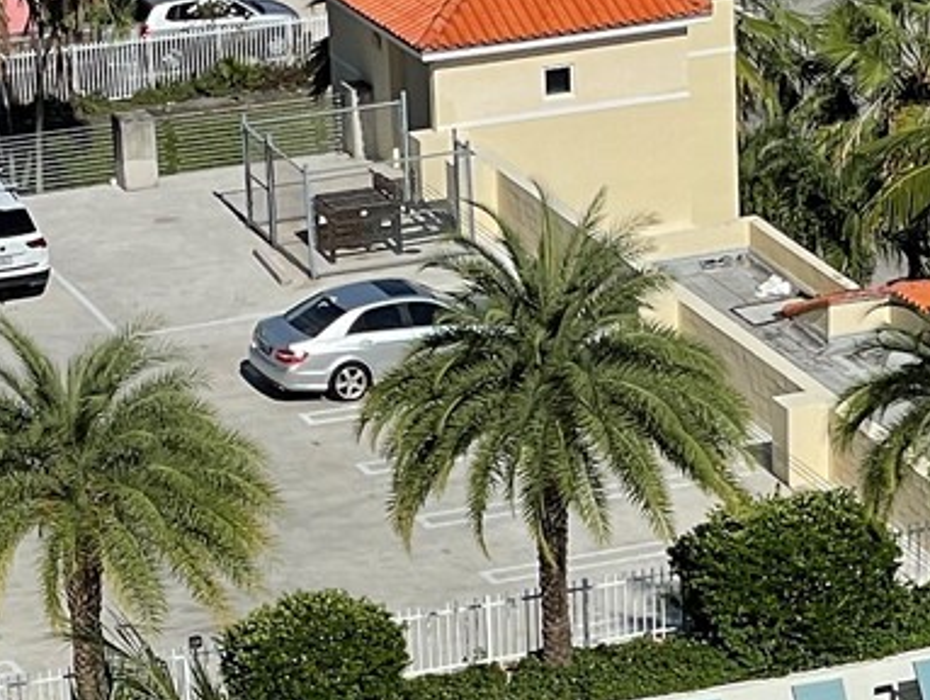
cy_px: 1152
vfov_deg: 6.7
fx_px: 5835
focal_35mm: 217
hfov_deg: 9.1
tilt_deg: -26.2
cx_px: 792
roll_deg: +1.9
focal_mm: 6
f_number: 2
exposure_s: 1/2994
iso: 25
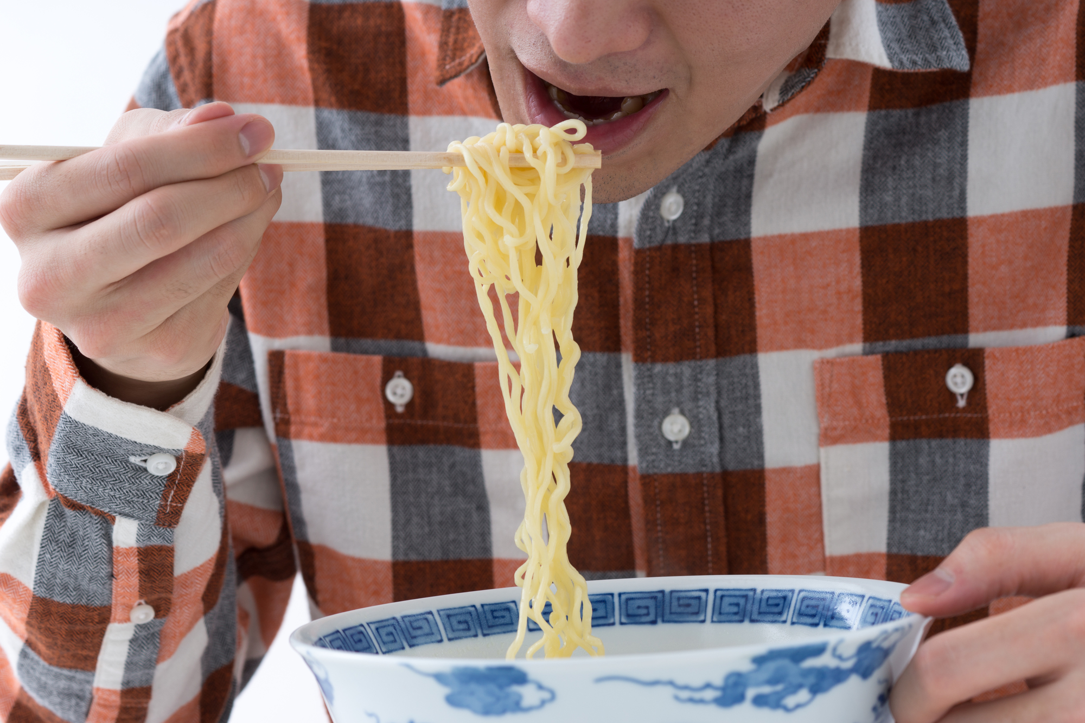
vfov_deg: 13.7
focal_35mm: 100
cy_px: 362
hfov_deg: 20.4
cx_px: 542
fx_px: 3013
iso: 100
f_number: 8
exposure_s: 1/125
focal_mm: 100
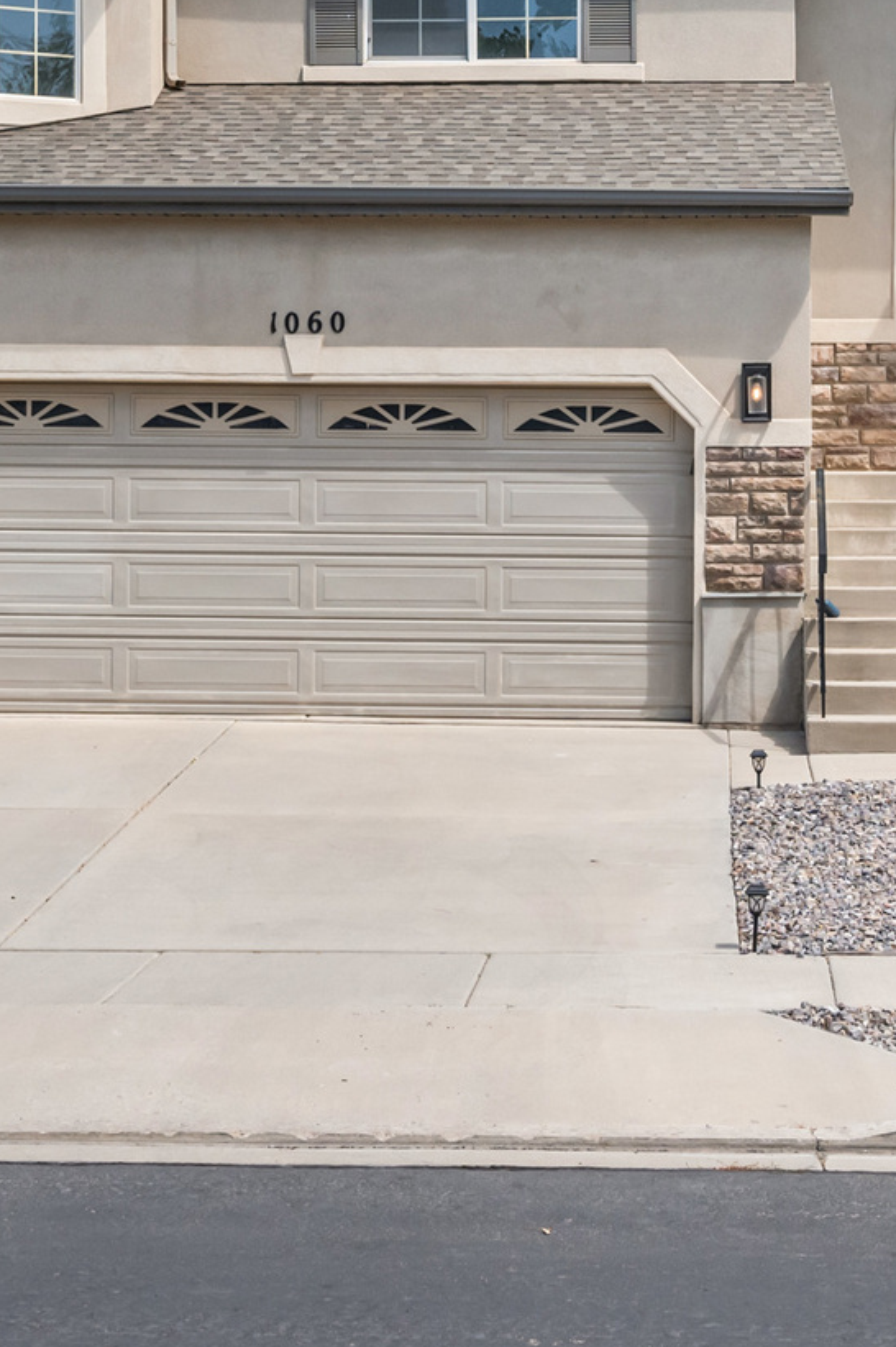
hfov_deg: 18.1
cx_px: 589
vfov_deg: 26.4
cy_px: 247
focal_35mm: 75
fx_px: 2802
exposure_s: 1/800
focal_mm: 30
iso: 800
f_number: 8
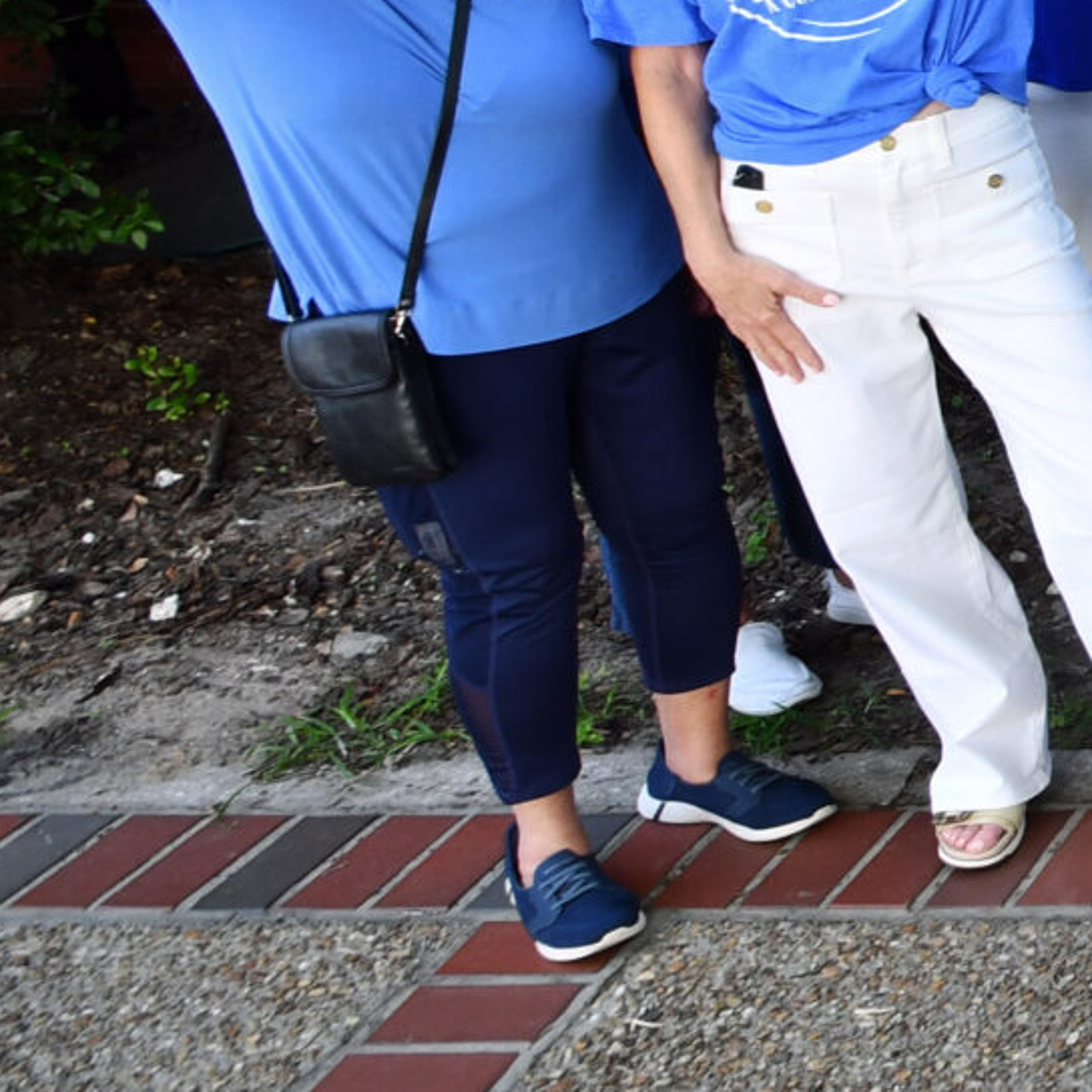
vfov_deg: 26.2
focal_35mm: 64
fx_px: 2284
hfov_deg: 17.1
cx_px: 2333
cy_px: 158
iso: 200
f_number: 7.1
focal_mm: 11
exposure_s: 1/50
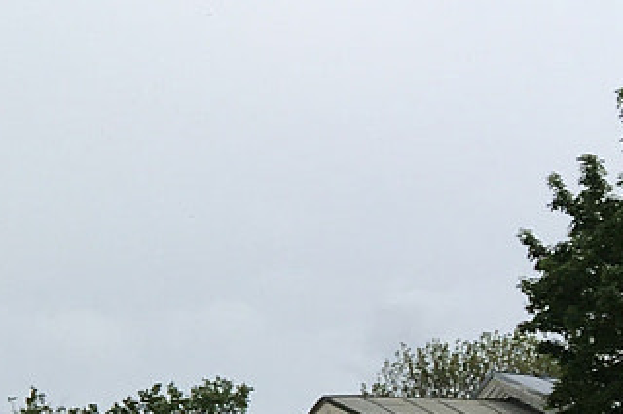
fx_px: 2612
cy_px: 466
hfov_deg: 12.1
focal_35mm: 151
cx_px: -615
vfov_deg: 9.0
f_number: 2.2
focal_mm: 4.15
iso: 25
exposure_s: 1/2849
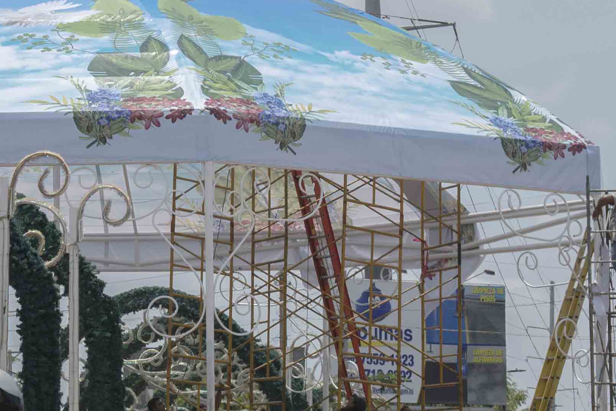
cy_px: 173
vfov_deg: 7.6
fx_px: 3081
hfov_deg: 11.1
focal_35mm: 180
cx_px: -228
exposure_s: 1/1600
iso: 640
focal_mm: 48
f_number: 9
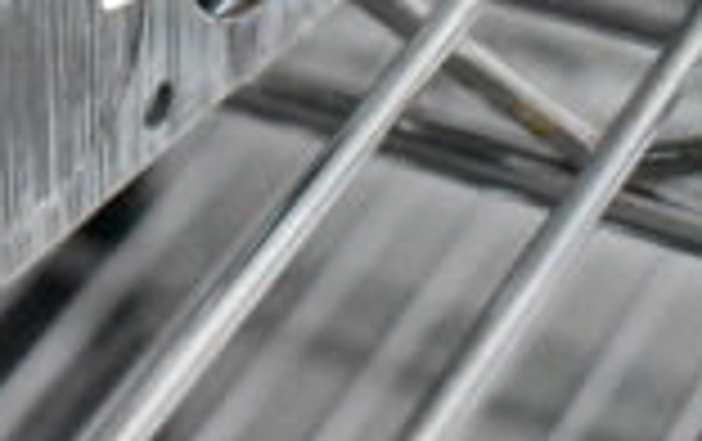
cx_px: -274
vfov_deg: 7.3
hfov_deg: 11.7
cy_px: -425
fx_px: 3314
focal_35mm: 173
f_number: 4.2
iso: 14400
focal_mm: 29
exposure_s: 1/50
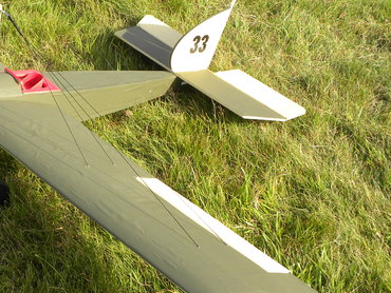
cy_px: 113
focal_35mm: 80
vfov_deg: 18.4
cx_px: 51
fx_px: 904
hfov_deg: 23.8
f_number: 4.5
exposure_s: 1/223
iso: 64
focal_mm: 6.6
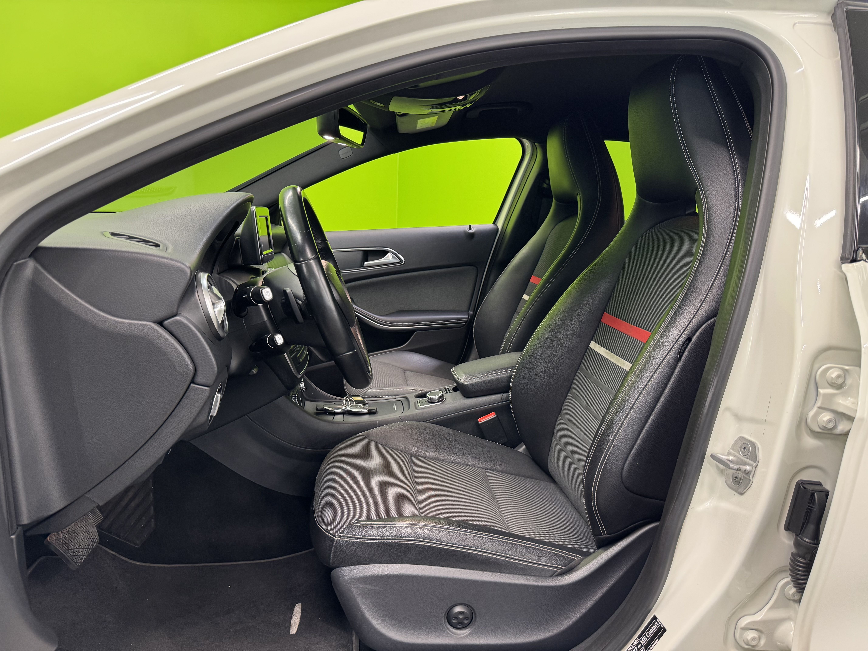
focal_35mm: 24
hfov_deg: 71.6
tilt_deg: -9.4
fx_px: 602
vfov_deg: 56.8
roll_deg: -1.4
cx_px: 434
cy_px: 326
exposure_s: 1/50
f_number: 1.78
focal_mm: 6.76
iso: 250
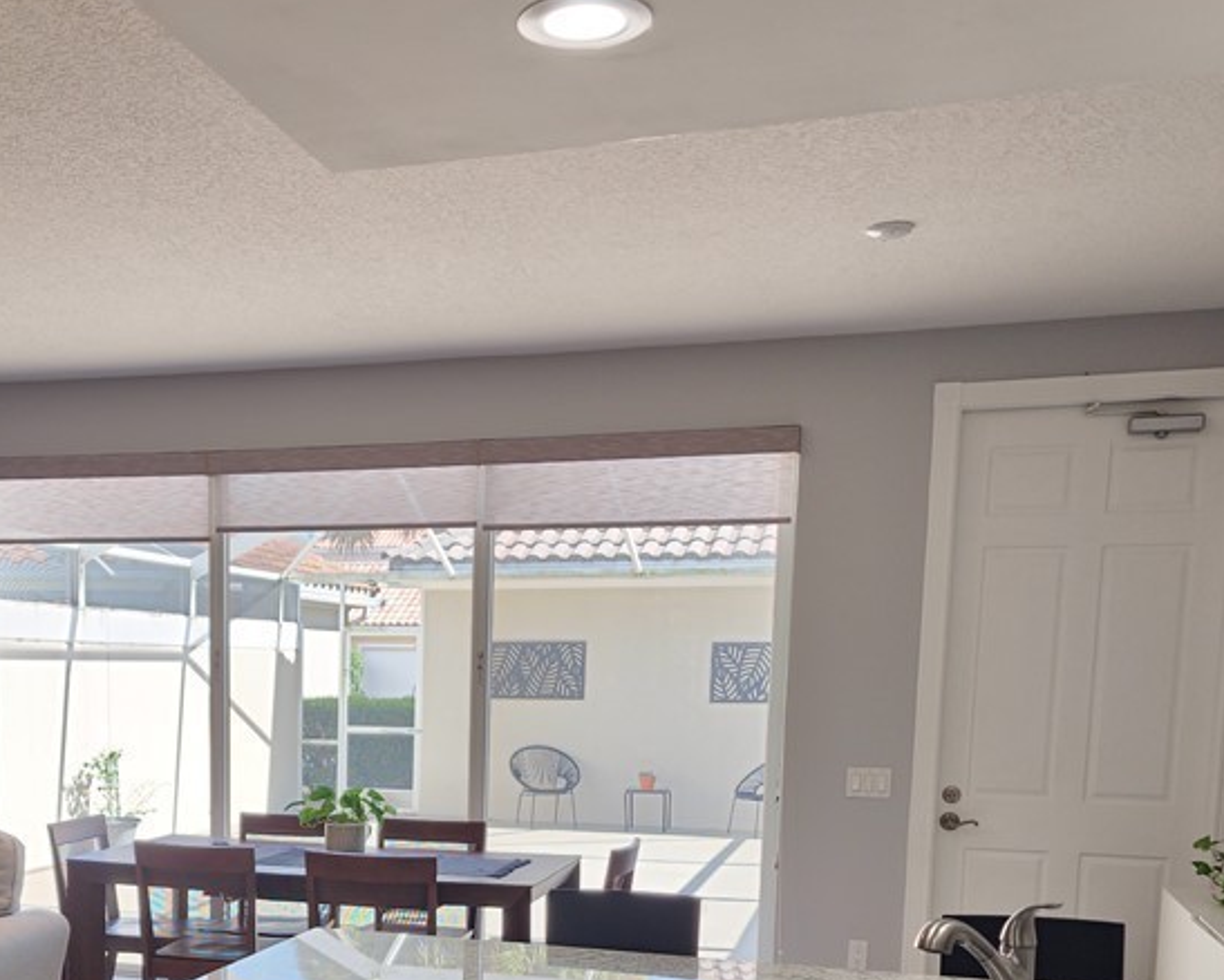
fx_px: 1522
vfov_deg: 34.2
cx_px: 333
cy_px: 832
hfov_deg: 42.7
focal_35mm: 42
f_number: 1.8
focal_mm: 6.4
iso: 160
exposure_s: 1/120
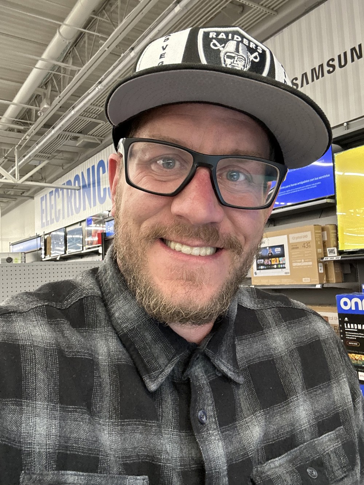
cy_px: 242
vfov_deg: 60.0
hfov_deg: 46.8
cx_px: 182
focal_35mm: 30
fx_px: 421
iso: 250
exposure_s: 1/60
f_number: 1.9
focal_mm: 2.69
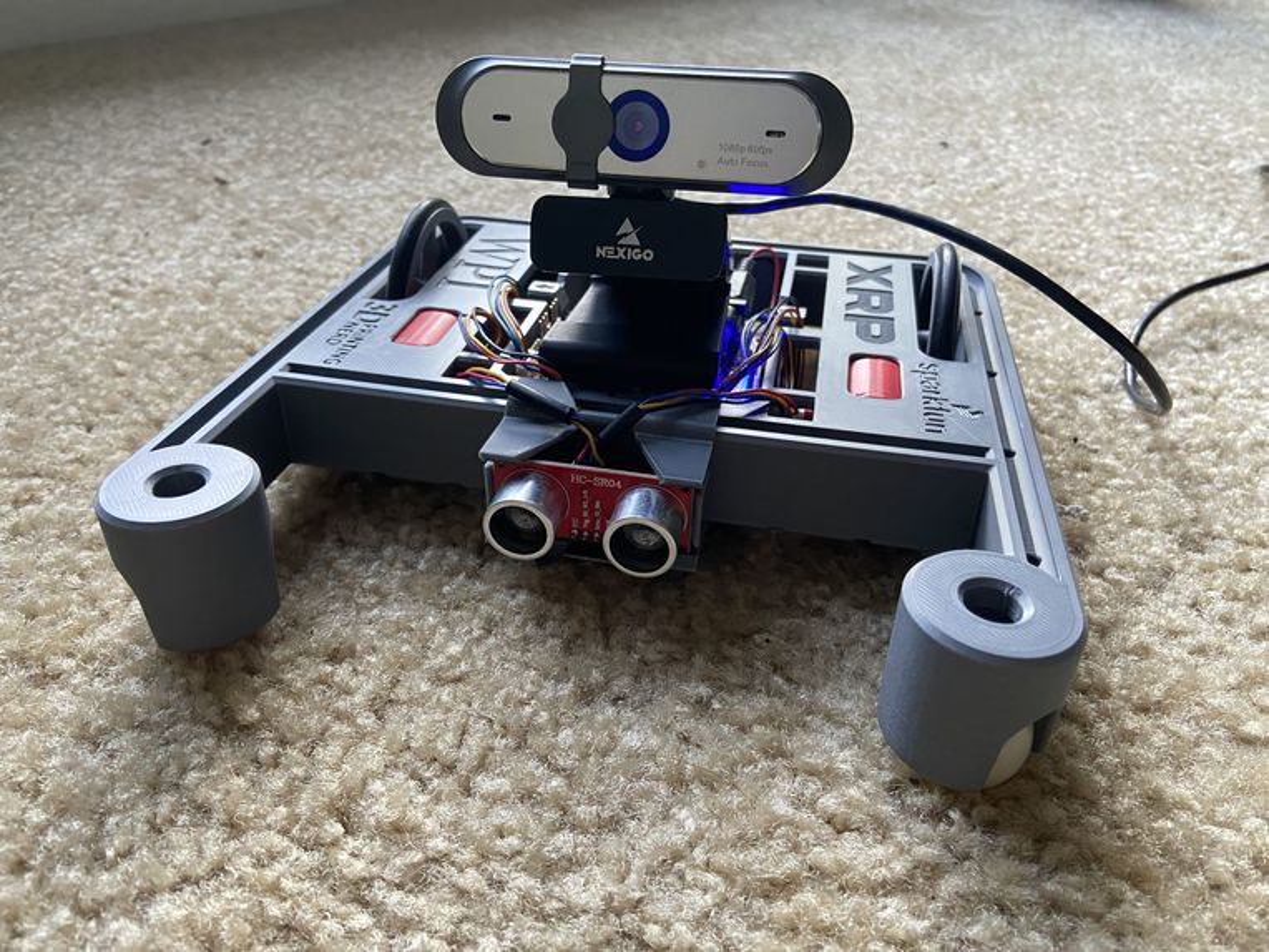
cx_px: 634
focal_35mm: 26
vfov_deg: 53.1
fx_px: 953
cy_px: 476
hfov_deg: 67.3
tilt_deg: -34.0
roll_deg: +0.0
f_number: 1.8
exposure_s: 1/60
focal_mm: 4.25
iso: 500
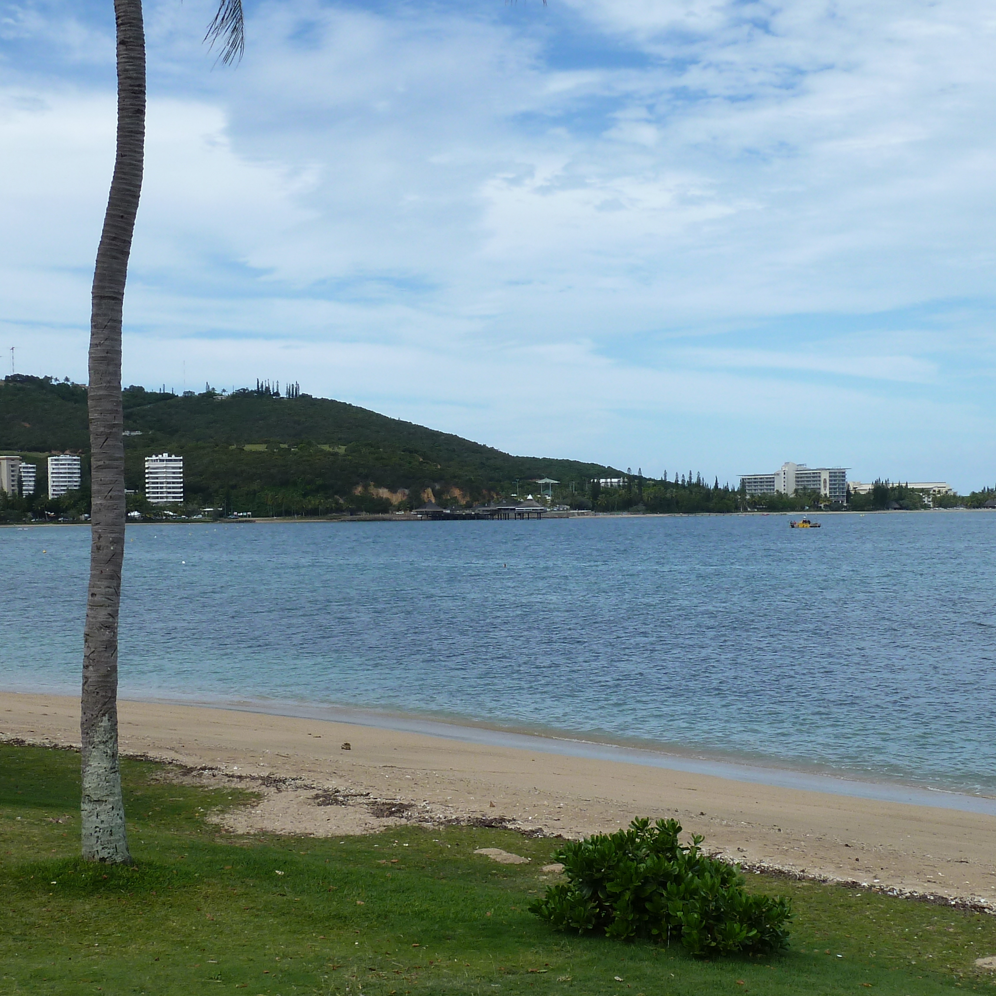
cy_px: 594
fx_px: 1758
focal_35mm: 54
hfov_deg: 31.6
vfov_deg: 31.6
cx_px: 450
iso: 80
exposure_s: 1/500
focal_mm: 5.7
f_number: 5
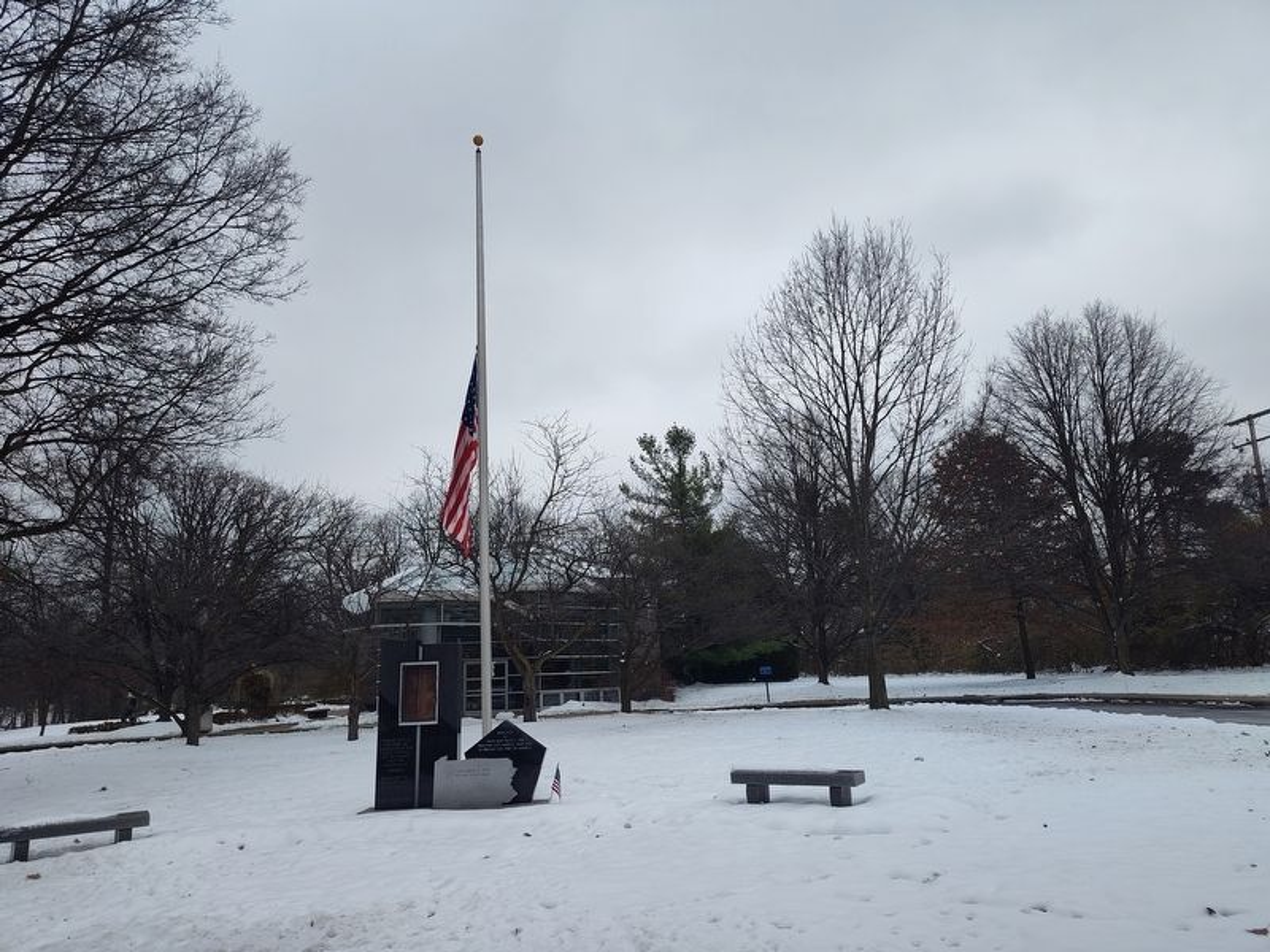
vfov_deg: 58.9
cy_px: 476
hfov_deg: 73.9
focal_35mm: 23
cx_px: 635
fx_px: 844
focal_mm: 5.56
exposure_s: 1/490
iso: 100
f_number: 1.8
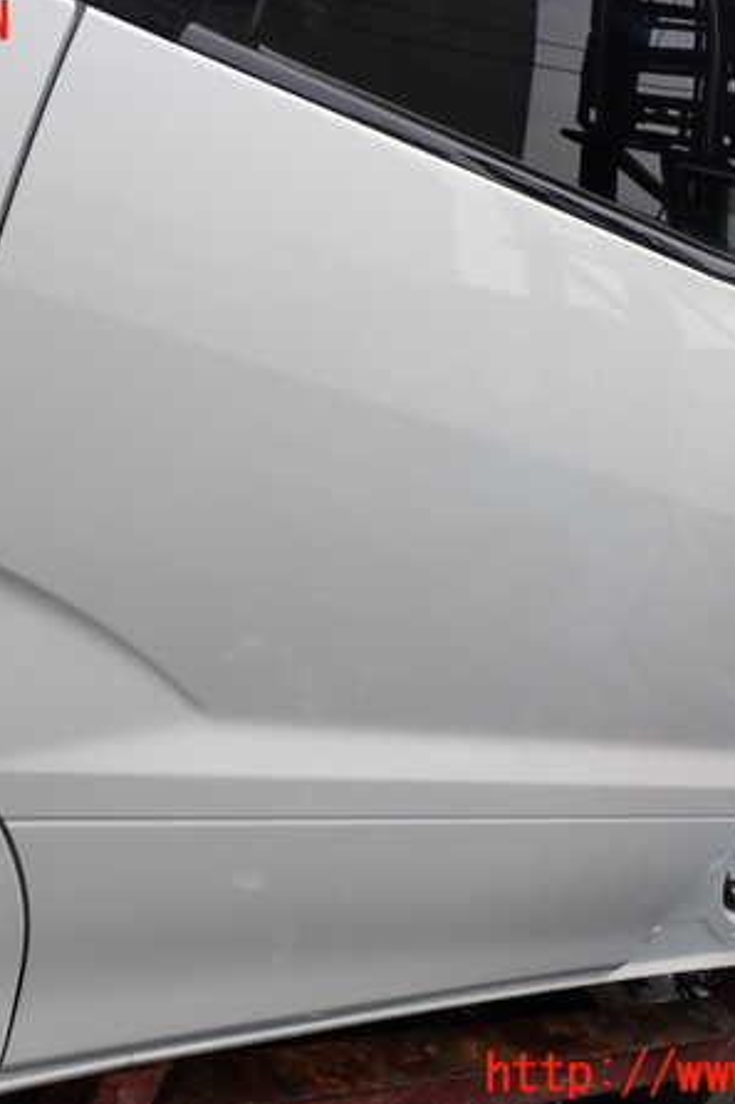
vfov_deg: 46.4
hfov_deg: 31.8
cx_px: 302
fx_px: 1287
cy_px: 550
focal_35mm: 42
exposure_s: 1/500
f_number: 3.2
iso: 100
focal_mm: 5.4
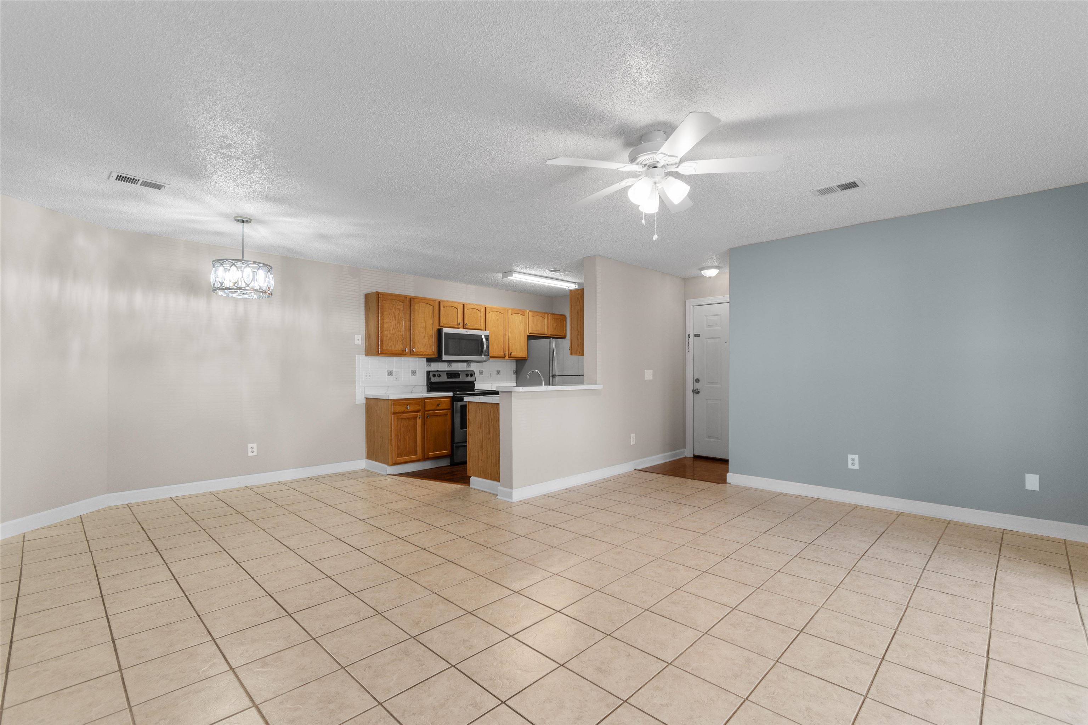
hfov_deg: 100.4
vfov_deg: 77.3
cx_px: 544
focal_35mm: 15
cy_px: 362
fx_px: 453
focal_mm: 10
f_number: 4.5
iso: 100
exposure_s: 1/5
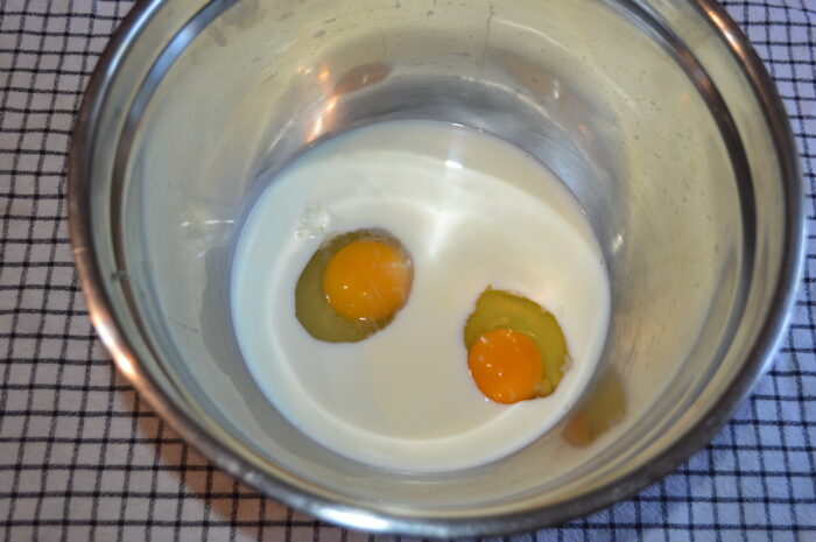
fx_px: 883
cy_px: 271
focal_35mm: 39
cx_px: 408
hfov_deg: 49.6
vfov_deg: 34.1
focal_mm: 26
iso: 560
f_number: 4.2
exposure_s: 1/60
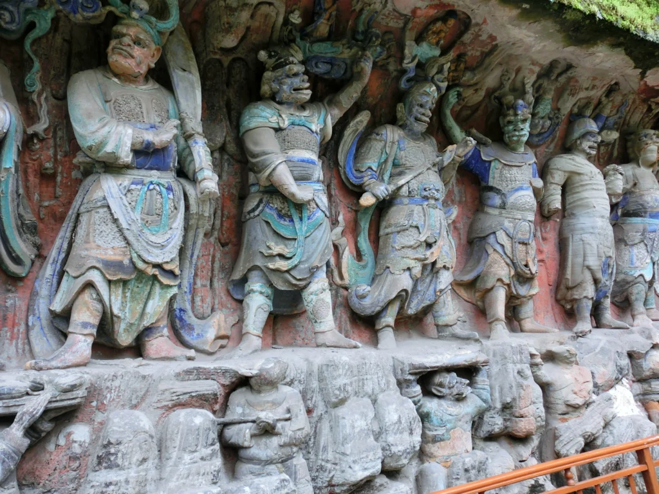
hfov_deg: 63.4
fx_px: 533
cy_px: 247
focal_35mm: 28
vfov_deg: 49.7
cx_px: 330
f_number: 3
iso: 80
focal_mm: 5
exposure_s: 1/160
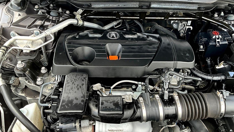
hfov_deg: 61.0
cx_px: 116
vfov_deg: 36.6
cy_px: 59
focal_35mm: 32
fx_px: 199
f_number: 1.8
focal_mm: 3
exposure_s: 1/122
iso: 32
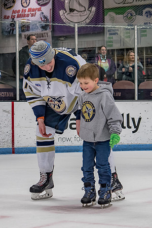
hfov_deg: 11.4
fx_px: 760
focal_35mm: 120
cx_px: 76
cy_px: 96
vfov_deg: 17.1
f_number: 4
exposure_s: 1/250
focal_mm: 46
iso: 400
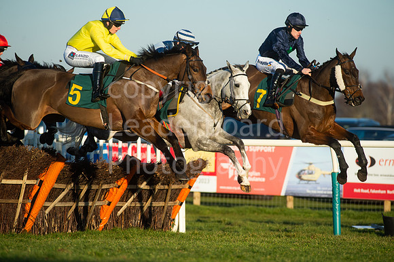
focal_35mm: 300
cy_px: 131
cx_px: 197
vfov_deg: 4.6
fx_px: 3281
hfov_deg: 6.9
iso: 800
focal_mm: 300
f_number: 6.3
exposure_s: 1/4000
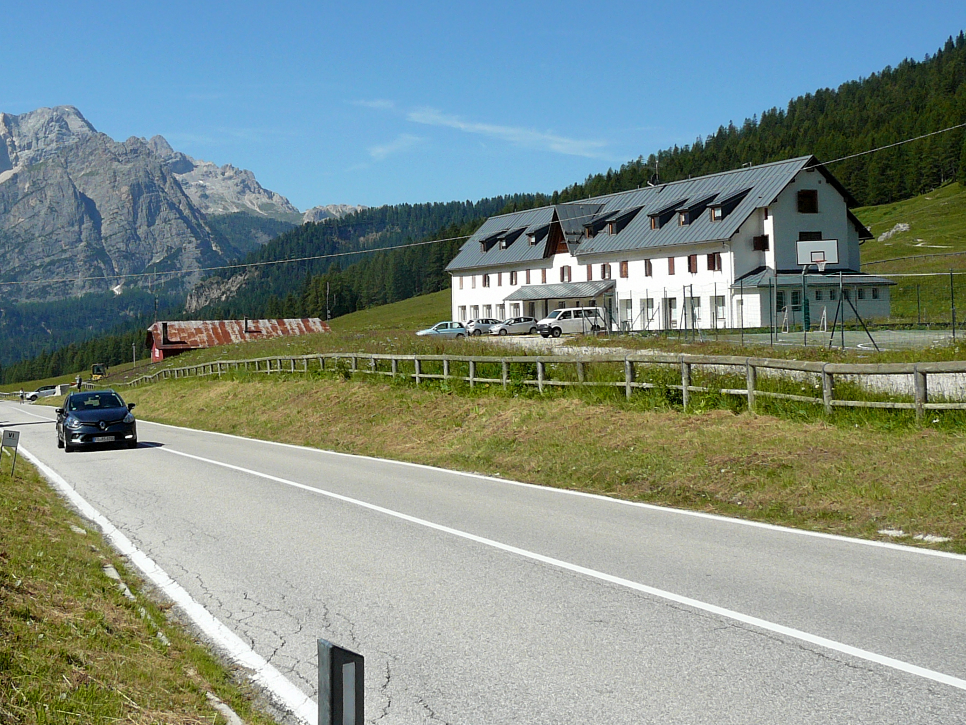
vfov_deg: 29.0
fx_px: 1395
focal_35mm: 50
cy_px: 255
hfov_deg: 37.7
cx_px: 318
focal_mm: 5.2
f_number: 5
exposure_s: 1/500
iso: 80
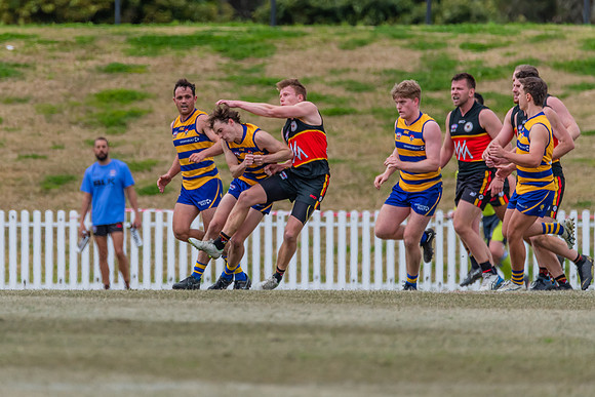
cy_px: 173
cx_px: 206
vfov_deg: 1.7
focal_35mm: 795
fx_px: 13144
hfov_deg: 2.6
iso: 800
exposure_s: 1/1600
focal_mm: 600
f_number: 7.1
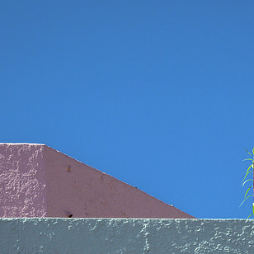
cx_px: 222
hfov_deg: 10.4
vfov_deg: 10.5
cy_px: 182
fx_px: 1386
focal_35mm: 167
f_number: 13
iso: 720
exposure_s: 1/100
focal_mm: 85
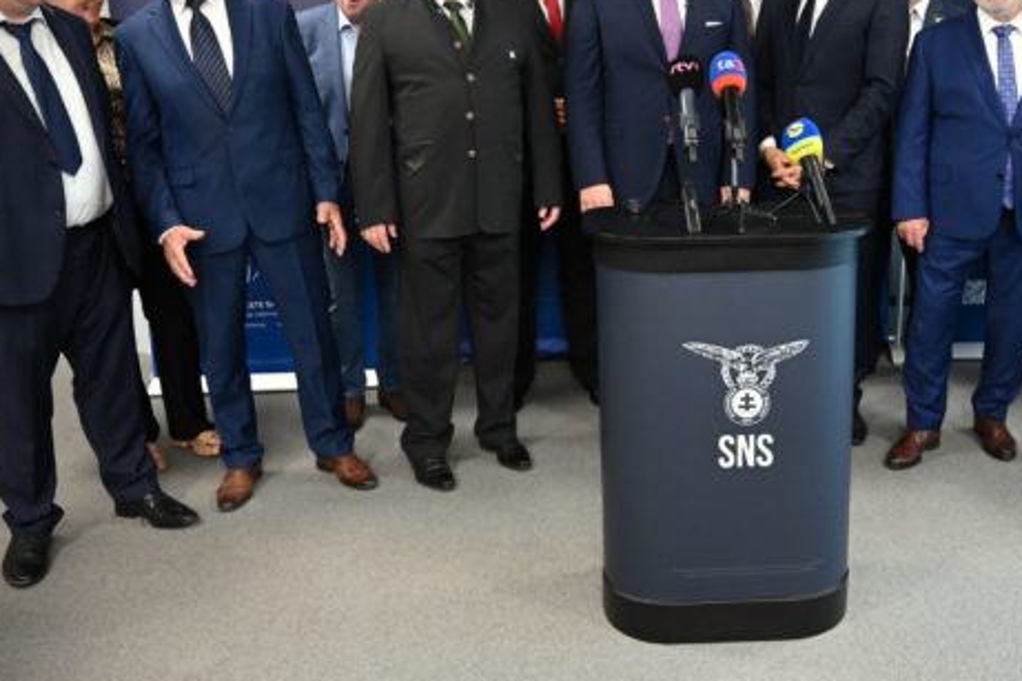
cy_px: 271
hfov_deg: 53.8
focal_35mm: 35
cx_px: 641
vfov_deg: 37.7
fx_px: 993
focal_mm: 24
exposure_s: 1/160
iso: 6400
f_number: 4
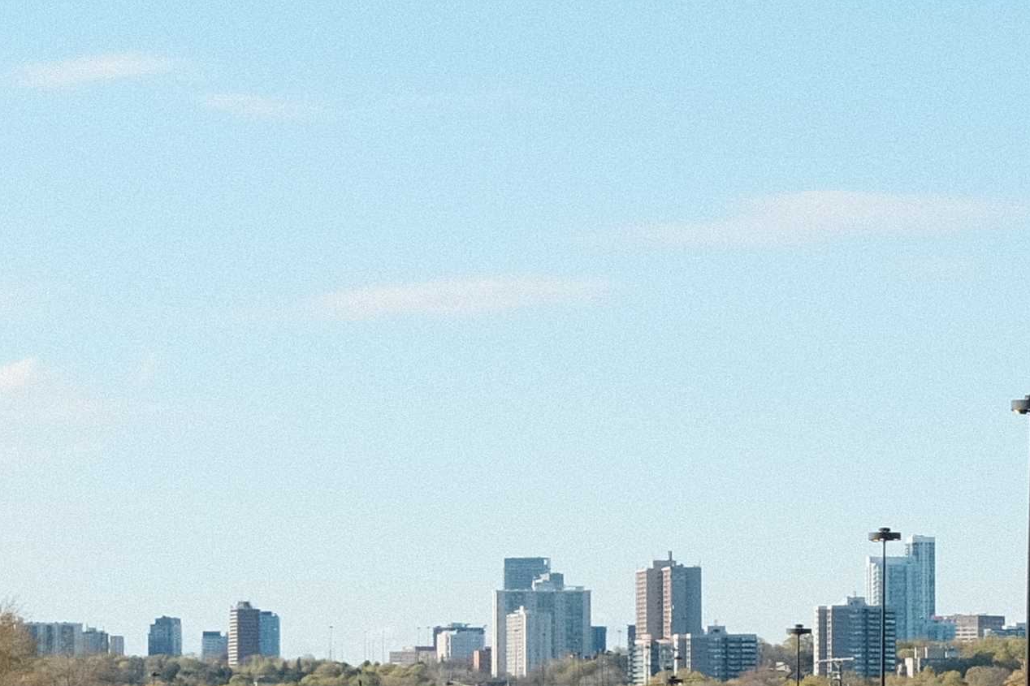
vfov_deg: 7.1
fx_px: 5549
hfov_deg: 10.6
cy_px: 671
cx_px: 291
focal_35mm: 194
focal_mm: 27
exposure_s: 1/500
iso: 400
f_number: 9
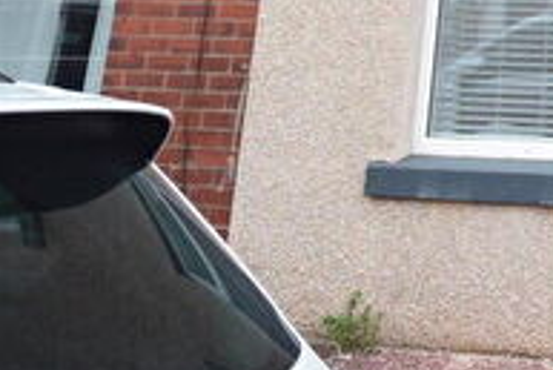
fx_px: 919
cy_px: -208
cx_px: 771
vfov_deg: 19.4
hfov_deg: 26.6
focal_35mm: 60
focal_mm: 11
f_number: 6.3
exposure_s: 1/160
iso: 400
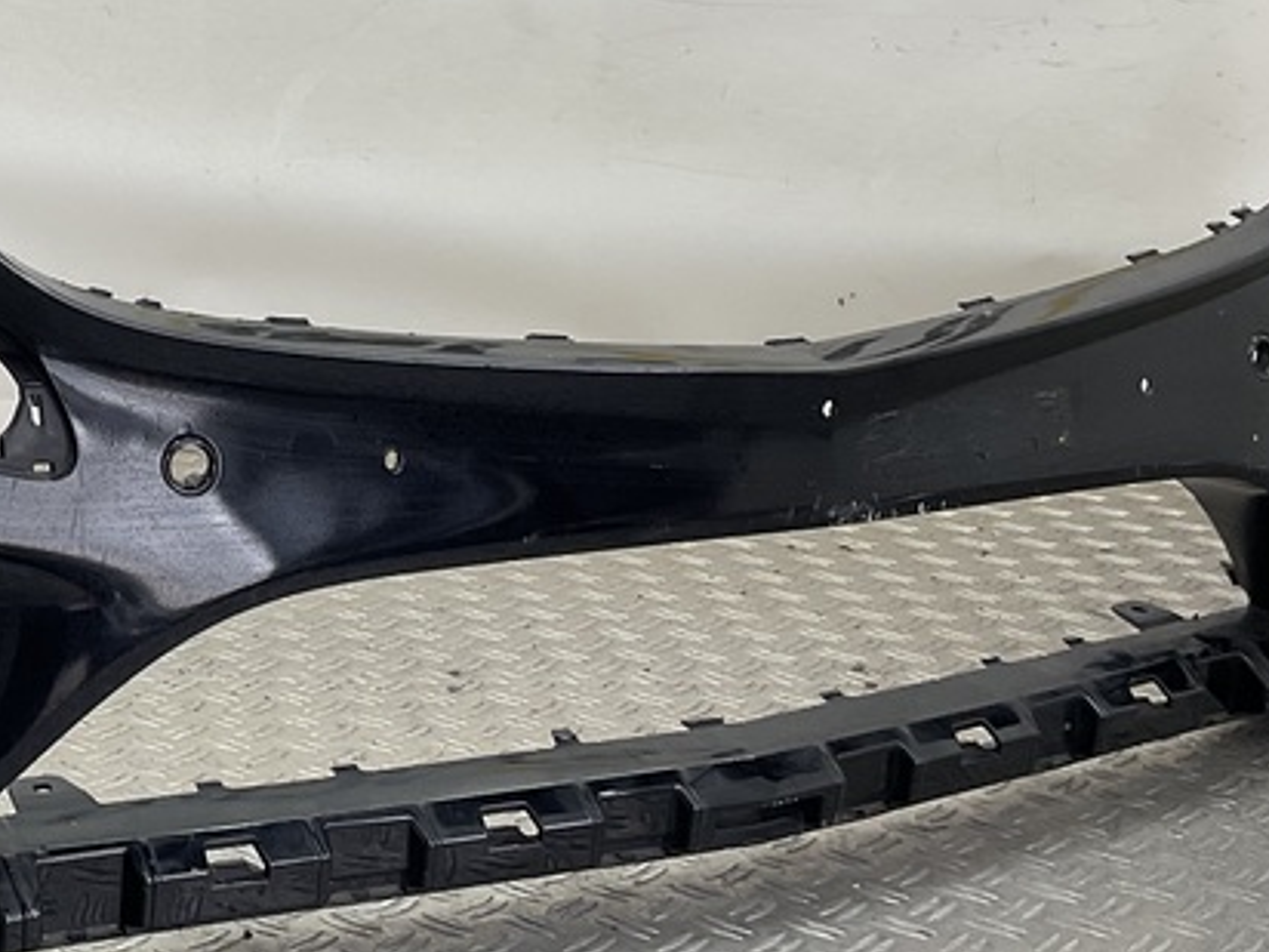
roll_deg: -0.1
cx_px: 108
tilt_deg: -7.7
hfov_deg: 26.4
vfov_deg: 20.5
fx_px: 2603
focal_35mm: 71
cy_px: 169
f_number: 1.8
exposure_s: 1/120
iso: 25
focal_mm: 3
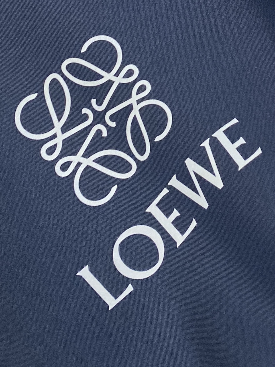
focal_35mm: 26
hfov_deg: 53.1
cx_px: 138
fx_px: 275
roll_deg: +33.7
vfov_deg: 67.3
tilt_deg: -12.6
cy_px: 184
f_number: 1.8
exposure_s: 1/112
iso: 125
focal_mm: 4.25
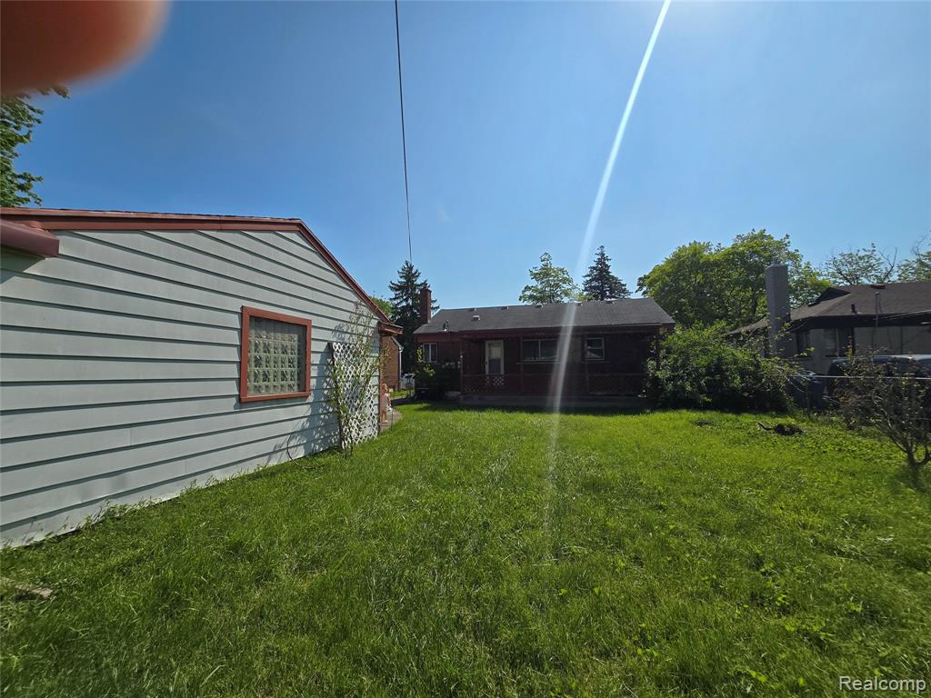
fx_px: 350
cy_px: 349
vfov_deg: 89.9
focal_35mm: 13
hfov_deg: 106.2
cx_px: 466
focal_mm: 2.2
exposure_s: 1/4756
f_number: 2.2
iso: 50
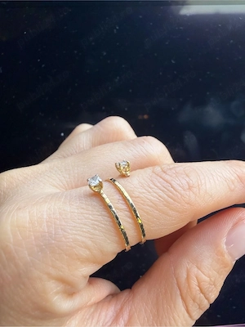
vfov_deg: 71.6
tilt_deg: -40.9
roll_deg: -1.7
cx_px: 122
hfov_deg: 56.8
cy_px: 164
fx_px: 226
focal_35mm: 24
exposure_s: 1/121
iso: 160
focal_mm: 2.22
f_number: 2.2
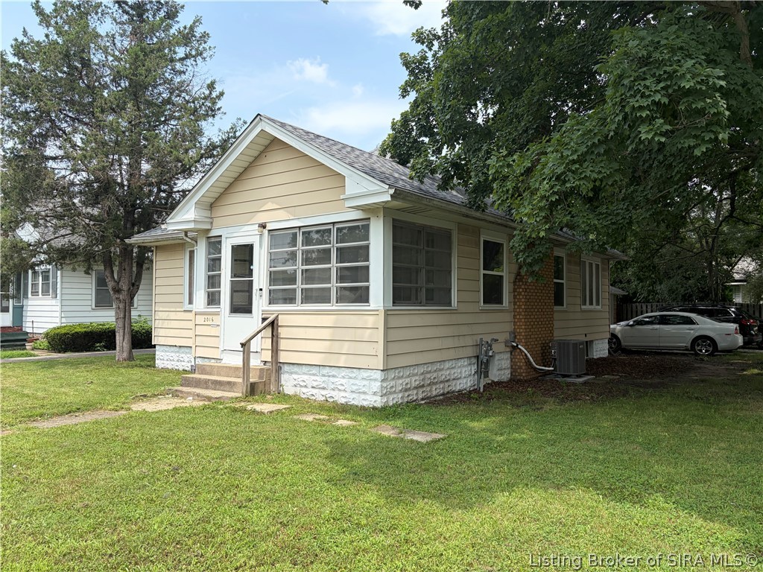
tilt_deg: +2.2
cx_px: 382
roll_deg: +0.3
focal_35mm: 26
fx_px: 573
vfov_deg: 53.1
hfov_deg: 67.3
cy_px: 286
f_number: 1.6
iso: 50
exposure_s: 1/1848
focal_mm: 5.96
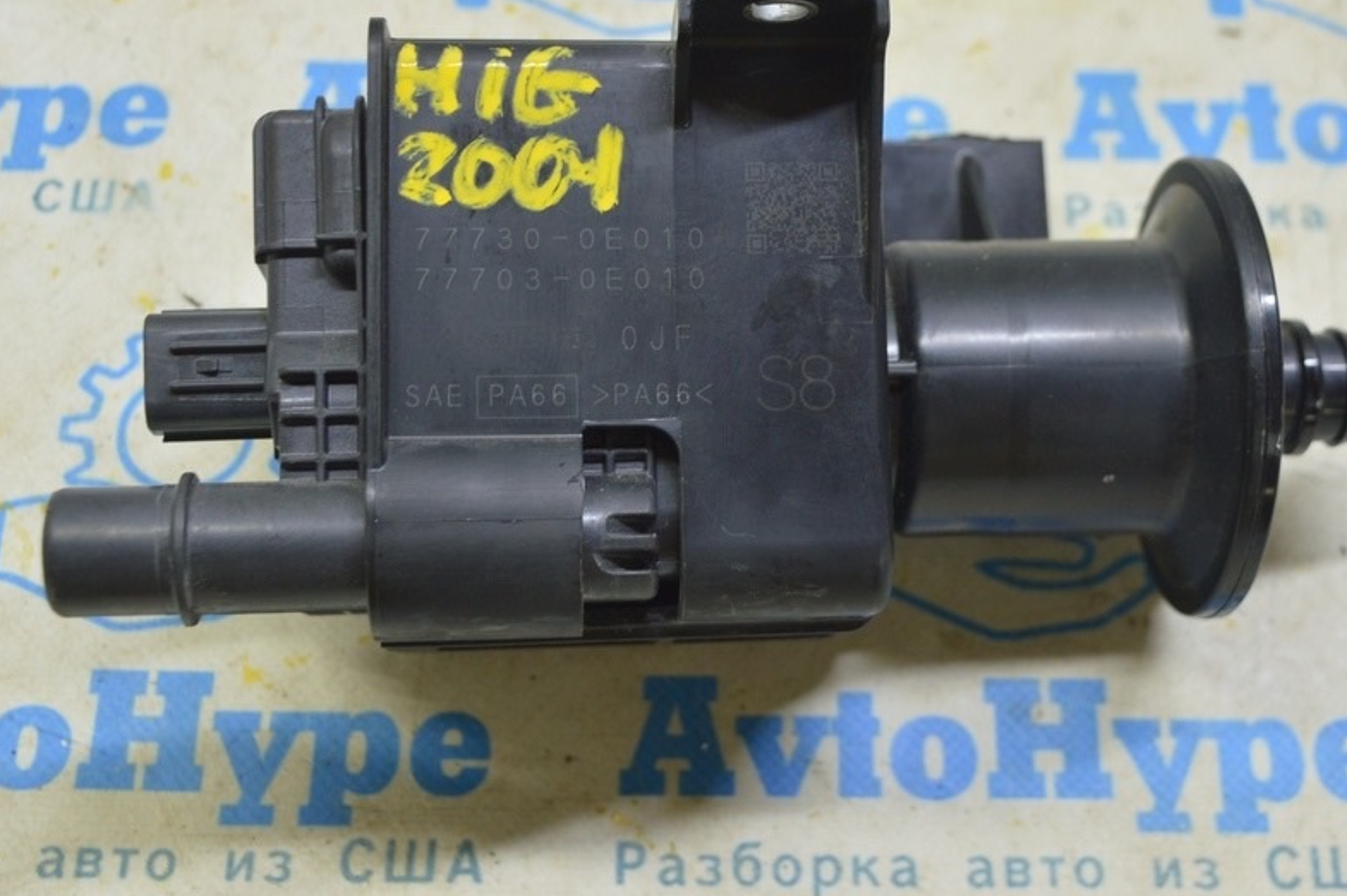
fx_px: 2267
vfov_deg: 22.3
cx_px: 717
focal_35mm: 61
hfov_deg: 33.1
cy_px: 334
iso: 400
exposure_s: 1/20
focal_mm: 31
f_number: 5.6
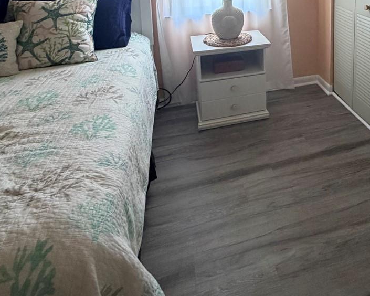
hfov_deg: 53.2
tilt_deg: -8.7
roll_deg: -0.3
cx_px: 299
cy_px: -9
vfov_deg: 40.4
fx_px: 339
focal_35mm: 31
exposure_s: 1/64
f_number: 2.2
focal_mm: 2.22
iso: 320
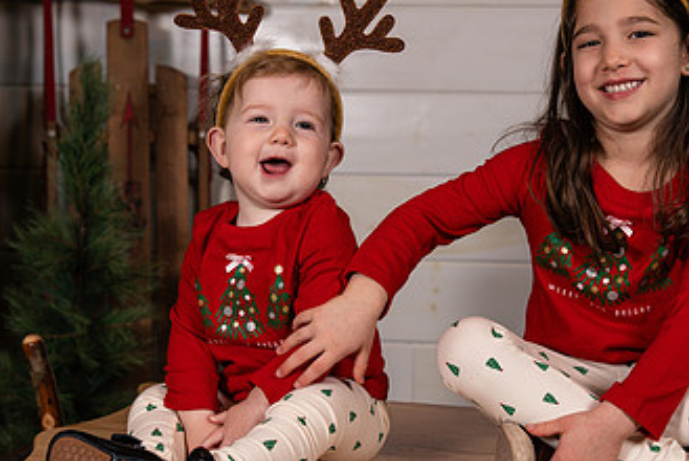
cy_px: 242
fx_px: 1475
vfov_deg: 17.8
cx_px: 379
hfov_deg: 26.3
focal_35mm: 77
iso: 200
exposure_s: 1/250
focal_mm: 42
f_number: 4
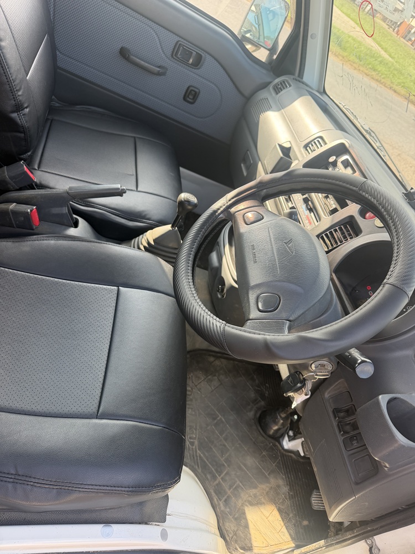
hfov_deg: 56.8
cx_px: 208
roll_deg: -36.2
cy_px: 277
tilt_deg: -38.9
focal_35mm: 24
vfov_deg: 71.6
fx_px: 384
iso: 80
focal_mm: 6.76
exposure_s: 1/263
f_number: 1.78
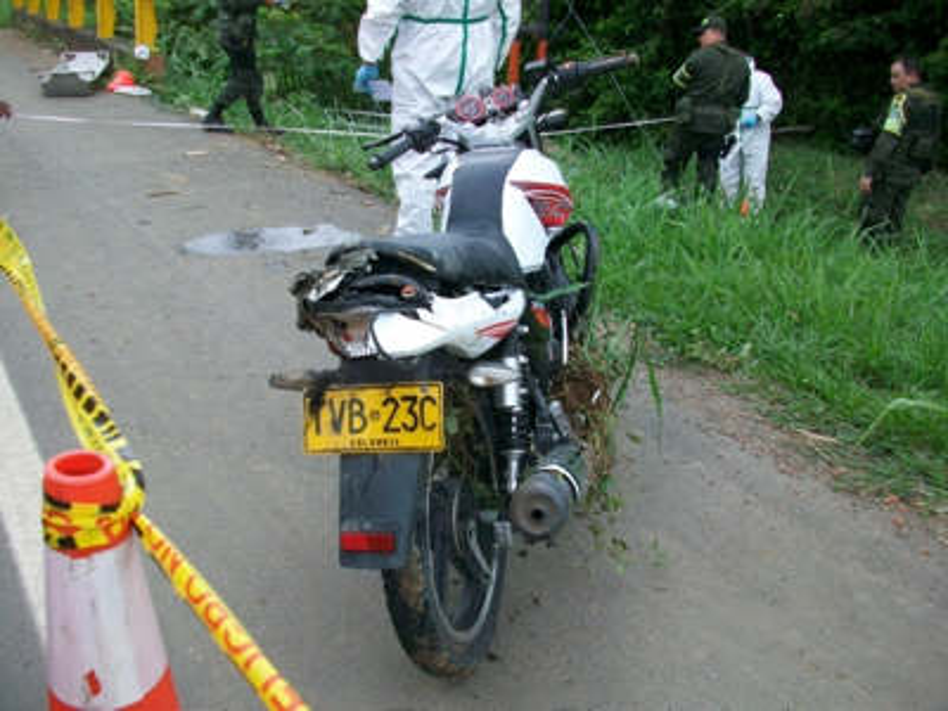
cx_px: 474
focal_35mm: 32
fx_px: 876
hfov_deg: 56.8
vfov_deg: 44.2
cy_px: 356
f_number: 2.8
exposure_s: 1/200
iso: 64
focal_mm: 5.7
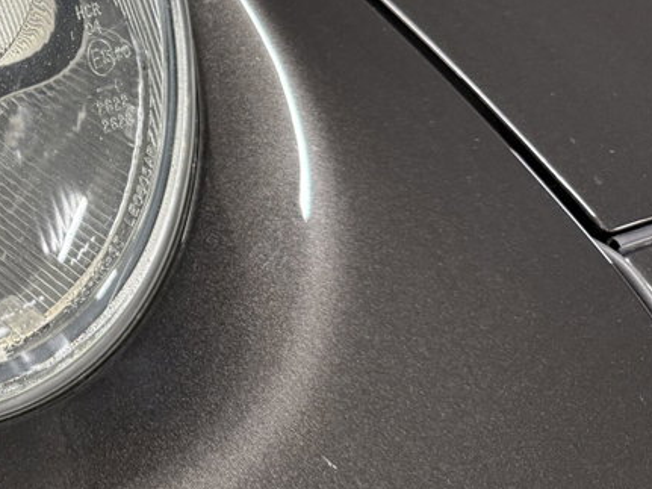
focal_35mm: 57
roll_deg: -3.8
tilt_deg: -30.5
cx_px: -91
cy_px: 95
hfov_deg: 29.9
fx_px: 1073
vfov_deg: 25.2
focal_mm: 6.76
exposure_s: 1/50
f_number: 1.78
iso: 200
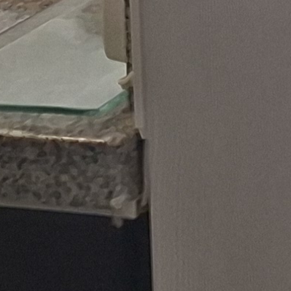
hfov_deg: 8.0
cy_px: -494
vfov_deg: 7.7
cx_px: 680
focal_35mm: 204
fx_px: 1940
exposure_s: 1/120
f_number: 1.8
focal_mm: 5.54
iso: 50
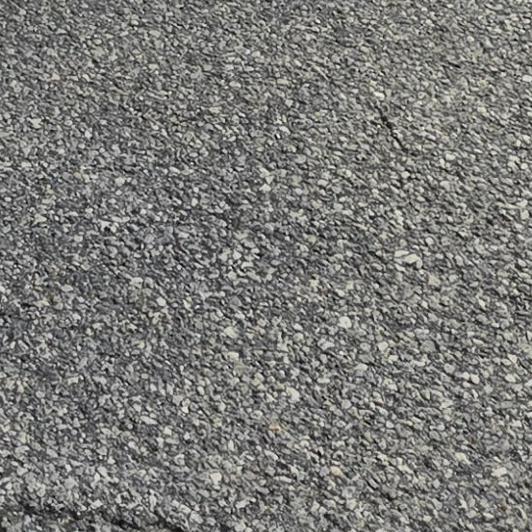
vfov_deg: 10.4
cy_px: -699
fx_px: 2556
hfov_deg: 11.1
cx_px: -398
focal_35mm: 147
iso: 25
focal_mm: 5.4
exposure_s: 1/2289
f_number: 1.8
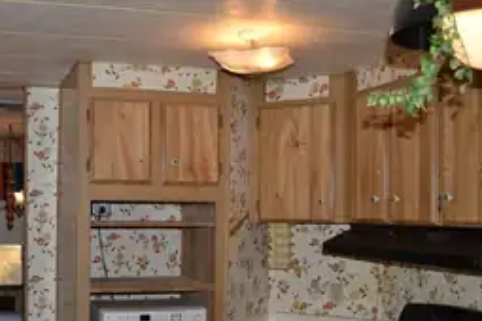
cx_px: 155
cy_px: 248
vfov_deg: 28.2
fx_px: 629
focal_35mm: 47
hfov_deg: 41.3
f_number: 3.5
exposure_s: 1/200
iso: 100
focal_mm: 20
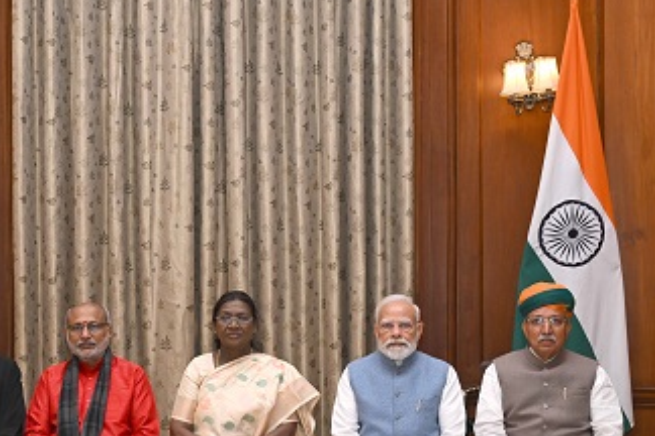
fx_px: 982
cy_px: 326
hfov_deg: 36.4
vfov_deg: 24.8
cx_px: 208
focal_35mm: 54
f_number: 3.5
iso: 1250
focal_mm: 35
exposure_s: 1/250
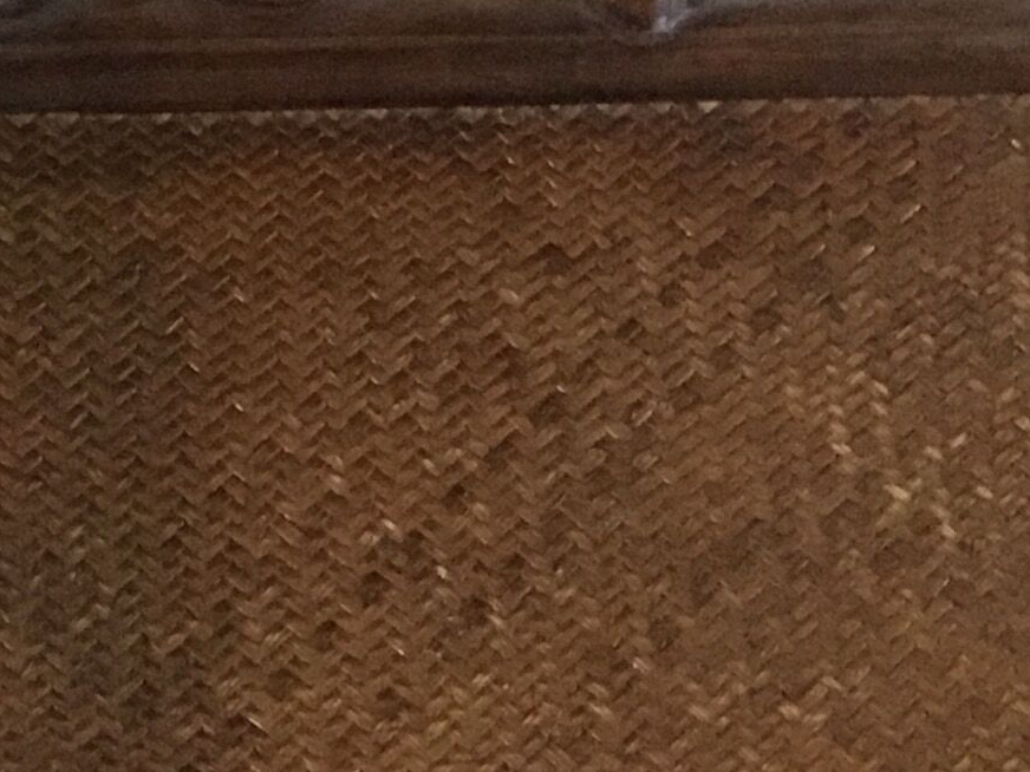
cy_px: 914
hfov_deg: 16.8
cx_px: 214
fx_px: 3452
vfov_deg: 12.5
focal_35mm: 116
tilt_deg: -73.5
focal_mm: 3.3
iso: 400
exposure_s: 1/17
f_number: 2.4
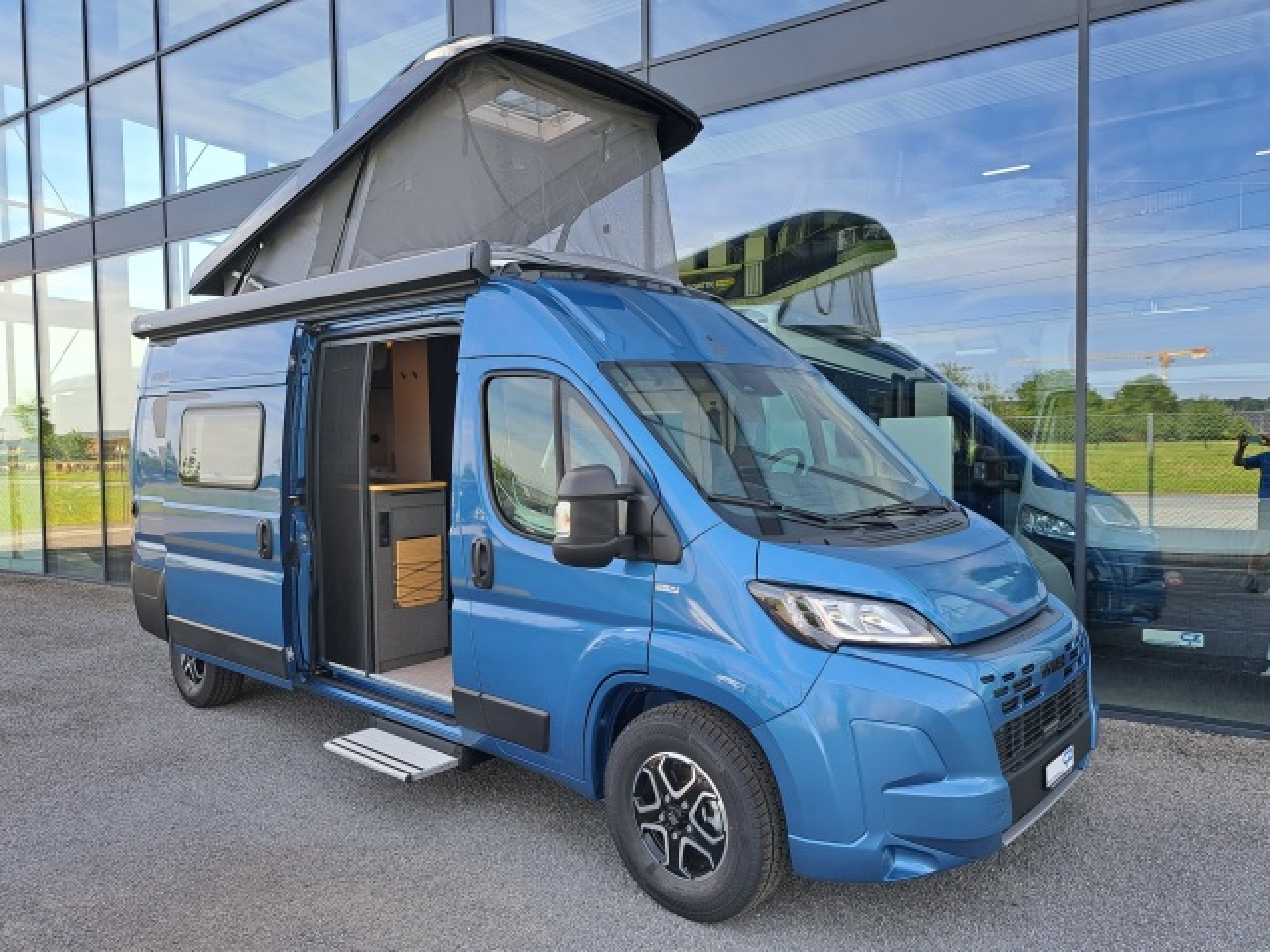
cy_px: 476
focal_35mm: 24
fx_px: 881
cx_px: 635
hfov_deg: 71.6
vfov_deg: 56.8
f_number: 1.8
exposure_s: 1/249
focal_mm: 5.23
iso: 50
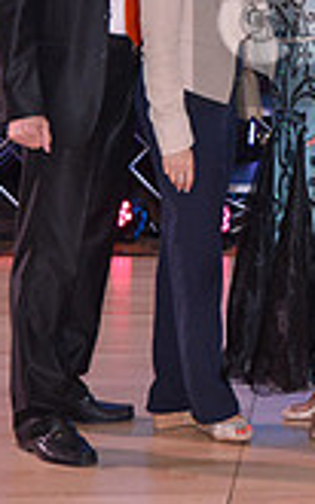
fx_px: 2172
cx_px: 526
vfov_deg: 13.1
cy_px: 26
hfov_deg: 8.1
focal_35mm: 158
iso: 2000
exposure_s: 1/250
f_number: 4.5
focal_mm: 44
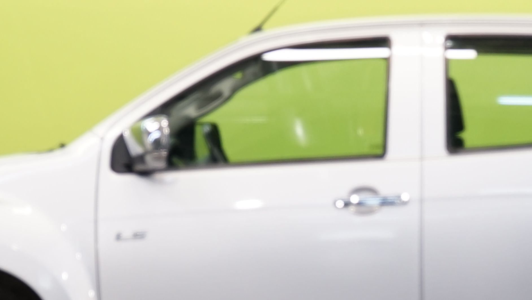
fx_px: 2737
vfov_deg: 6.3
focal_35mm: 194
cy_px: 230
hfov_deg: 11.1
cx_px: 414
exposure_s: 1/40
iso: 500
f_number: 5.6
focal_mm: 58
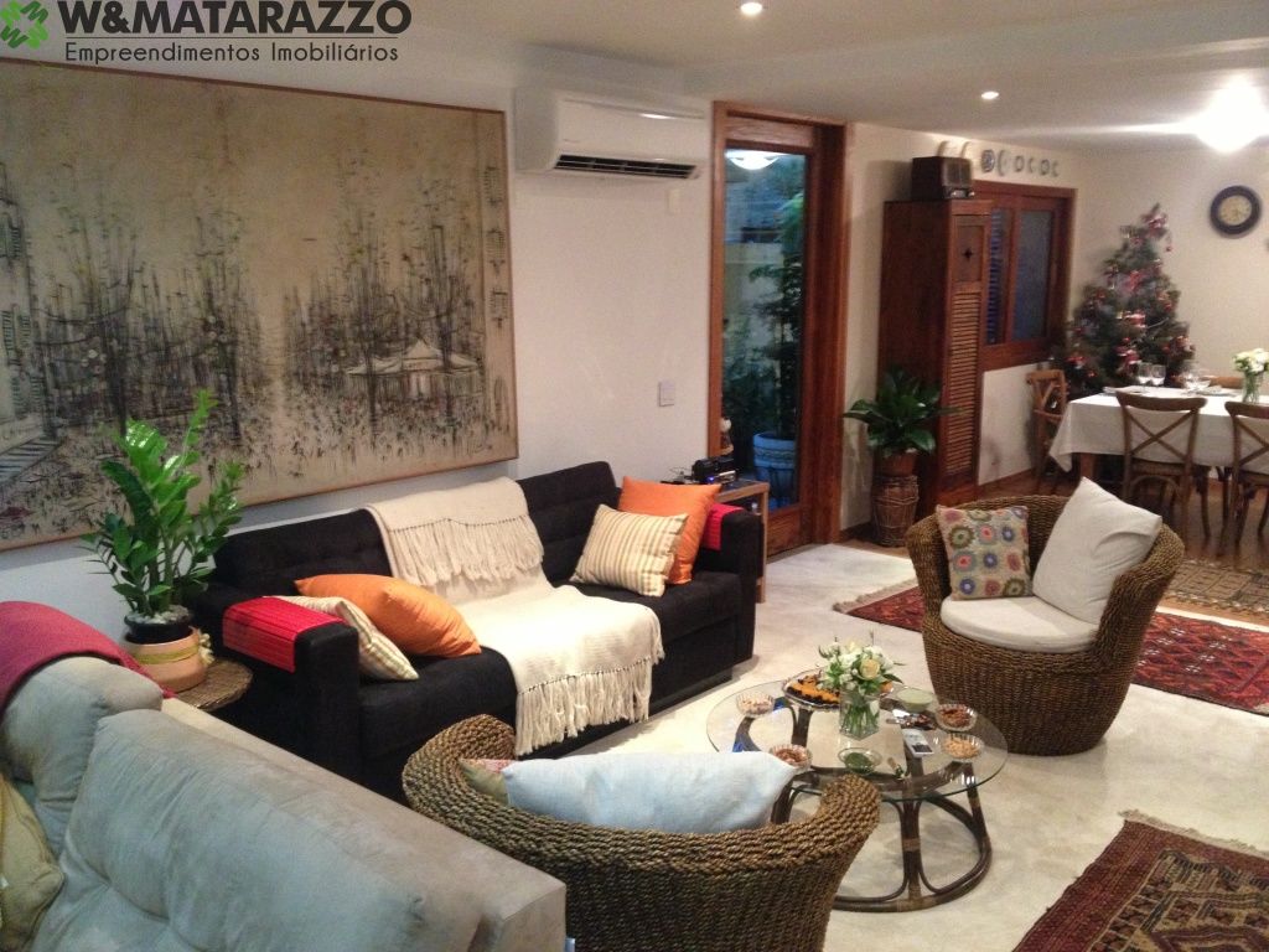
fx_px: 1283
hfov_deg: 52.6
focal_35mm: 35
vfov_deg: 40.7
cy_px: 476
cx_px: 634
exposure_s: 1/17
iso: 400
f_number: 2.4
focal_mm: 4.28
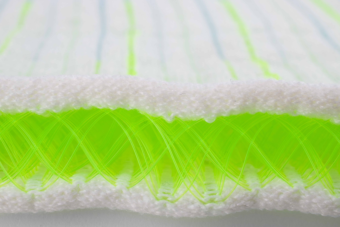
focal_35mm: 60
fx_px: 566
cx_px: 170
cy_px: 114
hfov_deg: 33.4
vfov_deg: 22.6
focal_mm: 40
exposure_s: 1/160
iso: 200
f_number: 11
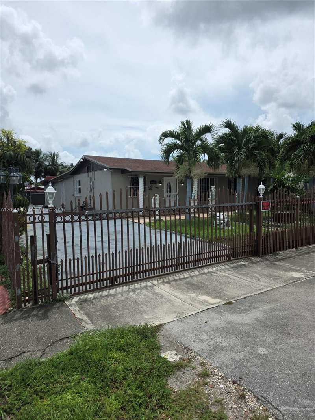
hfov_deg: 58.9
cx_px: 158
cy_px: 210
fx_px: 279
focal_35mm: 23
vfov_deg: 73.9
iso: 64
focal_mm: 6.25
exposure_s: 1/7944
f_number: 1.7
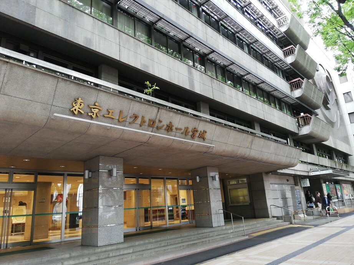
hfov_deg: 67.3
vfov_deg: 53.1
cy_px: 132
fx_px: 266
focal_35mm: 26
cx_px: 177
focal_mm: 3.81
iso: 200
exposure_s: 1/33.3
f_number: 2.2
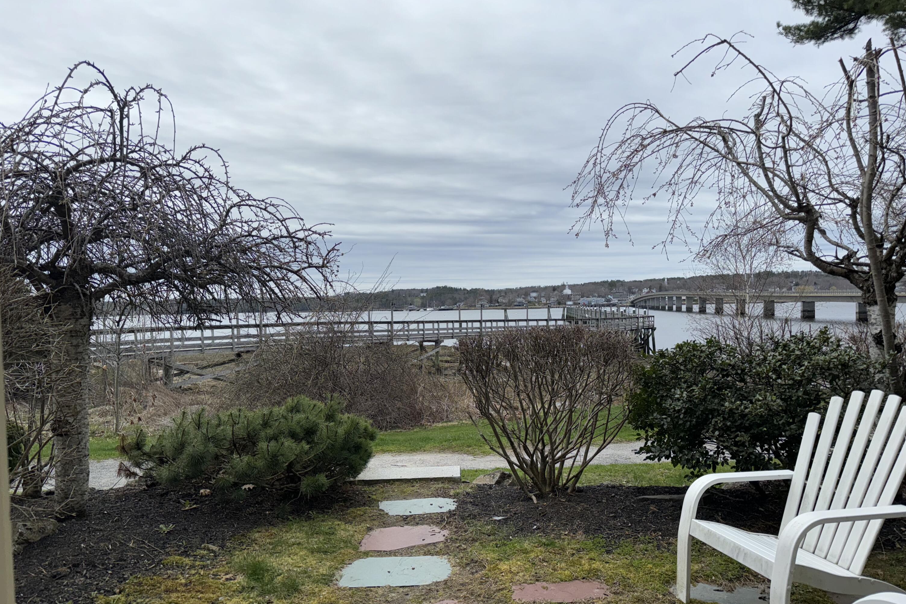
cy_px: 329
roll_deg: +1.6
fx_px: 629
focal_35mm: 25
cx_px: 453
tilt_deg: -2.5
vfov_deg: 51.2
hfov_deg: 71.5
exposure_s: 1/9009
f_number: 1.78
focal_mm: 6.76
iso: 80
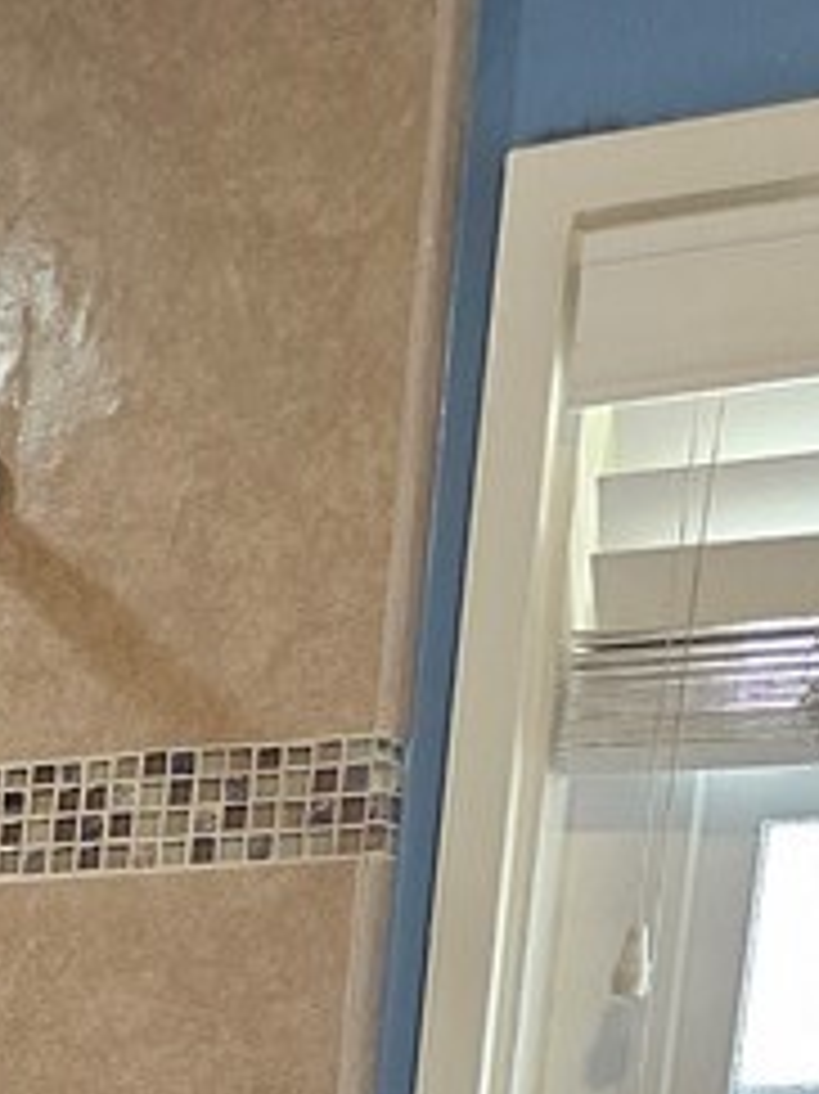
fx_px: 3063
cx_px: -639
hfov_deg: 13.7
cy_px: 1999
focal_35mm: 97
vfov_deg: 16.7
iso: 320
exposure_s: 1/120
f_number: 1.7
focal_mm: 6.3
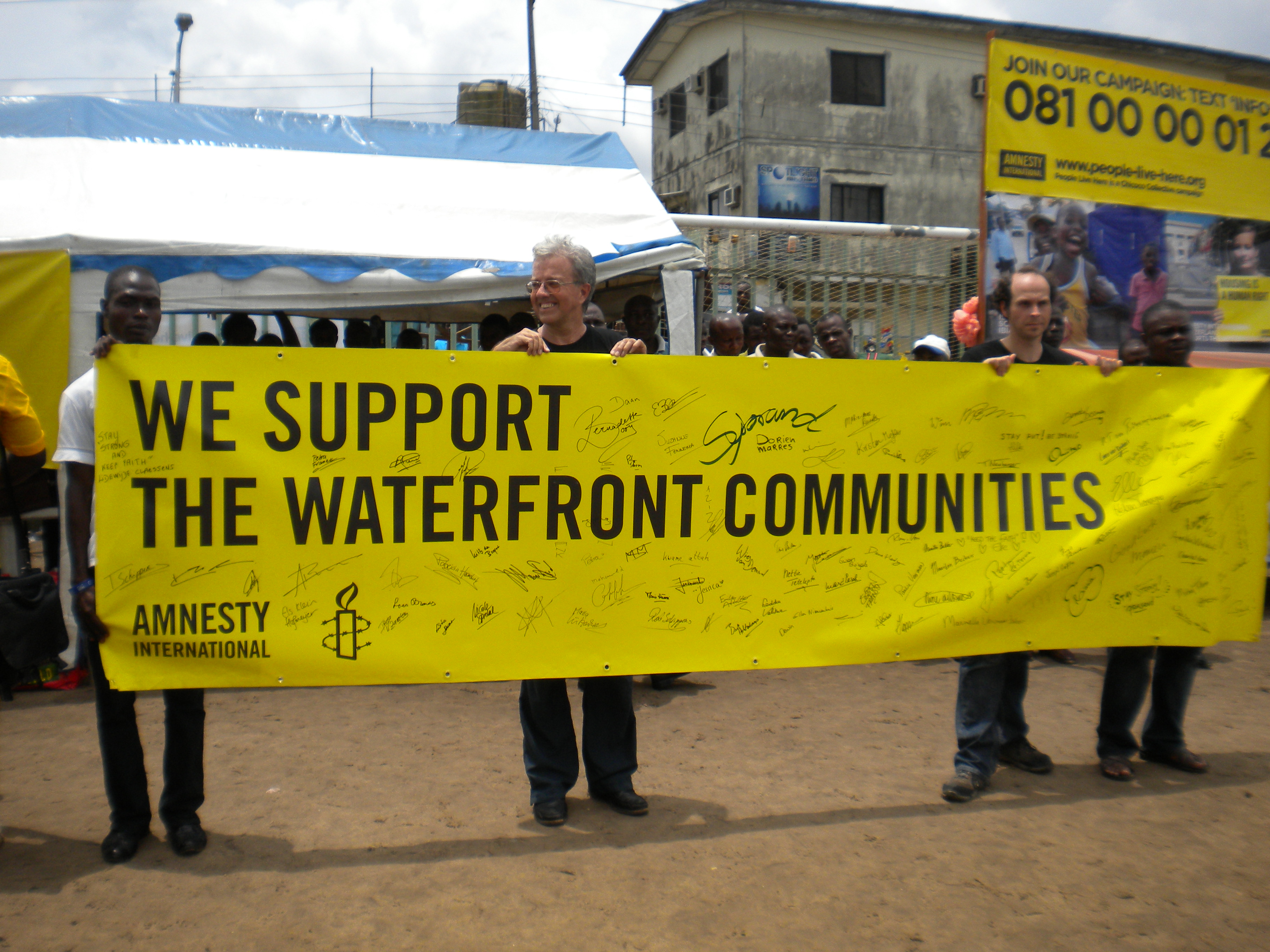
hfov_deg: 52.6
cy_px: 476
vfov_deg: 40.7
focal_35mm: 35
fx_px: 1284
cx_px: 635
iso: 80
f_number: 4.6
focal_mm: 6.3
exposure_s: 1/1000
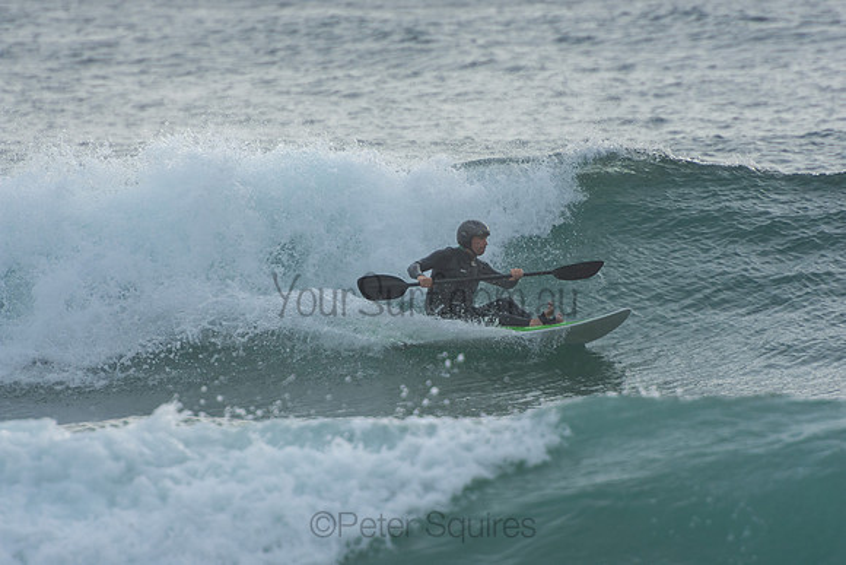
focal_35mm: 600
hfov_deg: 3.4
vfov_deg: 2.3
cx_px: 423
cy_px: 282
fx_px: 14103
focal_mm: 400
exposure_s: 1/1000
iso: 360
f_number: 5.6
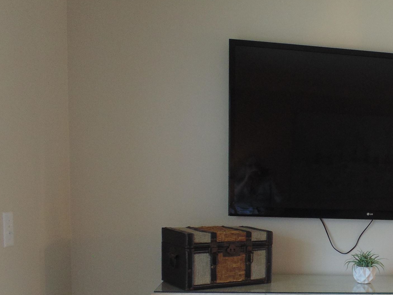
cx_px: 393
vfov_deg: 29.1
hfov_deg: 35.8
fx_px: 545
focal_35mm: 48
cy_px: 265
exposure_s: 1/30
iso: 100
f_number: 3.1
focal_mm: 4
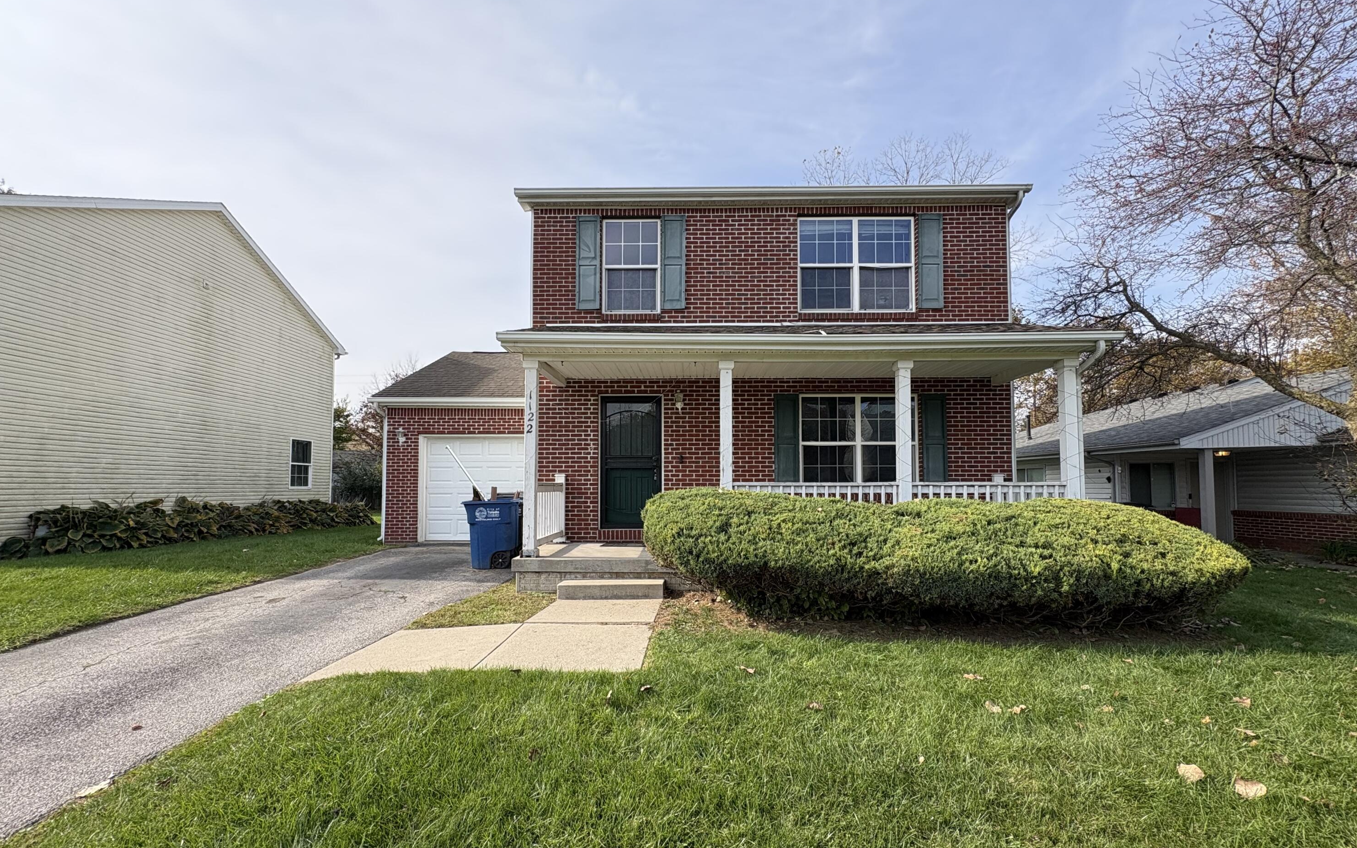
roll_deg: +0.6
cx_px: 683
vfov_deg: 74.6
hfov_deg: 101.5
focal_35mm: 15
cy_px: 464
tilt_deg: +3.8
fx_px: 555
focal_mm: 2.22
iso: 64
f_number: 2.2
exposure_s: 1/910
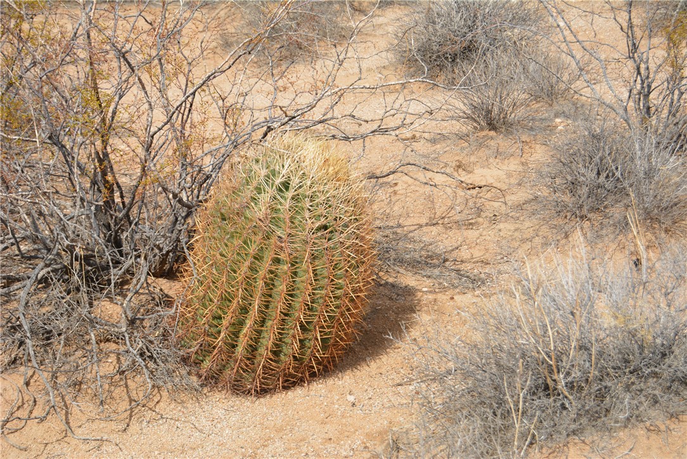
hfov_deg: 24.6
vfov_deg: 16.6
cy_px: 230
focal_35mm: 82
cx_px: 344
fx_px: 1575
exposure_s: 1/1600
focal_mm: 55
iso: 400
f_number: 6.3
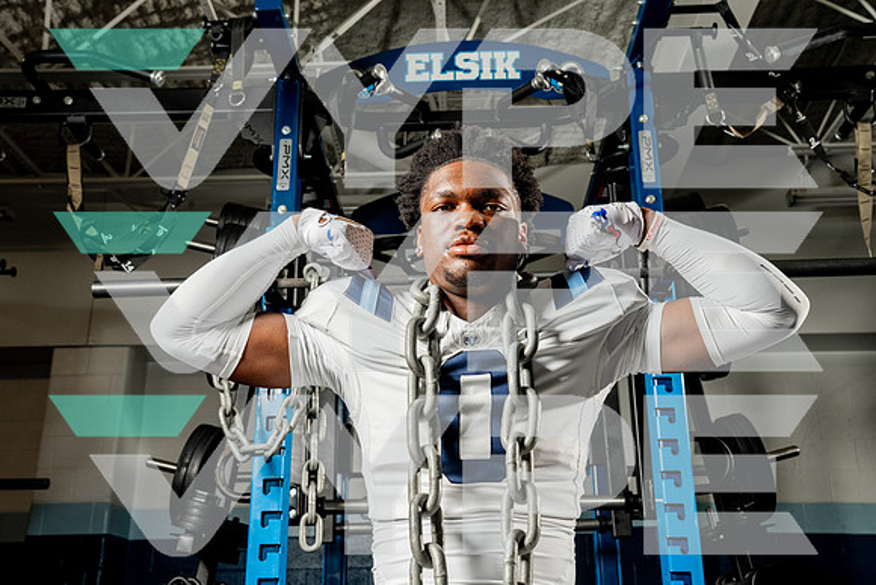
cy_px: 292
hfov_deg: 49.5
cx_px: 438
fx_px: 949
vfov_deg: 34.2
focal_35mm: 39
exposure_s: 1/200
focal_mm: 39
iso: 640
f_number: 7.1
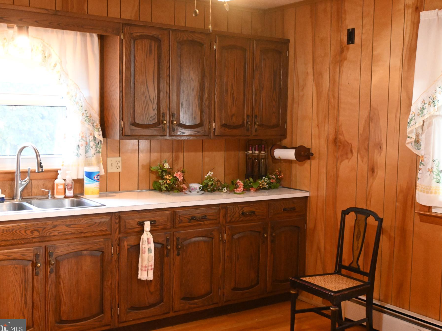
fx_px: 549
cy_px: 168
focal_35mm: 43
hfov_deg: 43.9
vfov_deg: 33.6
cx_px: 225
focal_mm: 26
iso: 6400
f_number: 4.5
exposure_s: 1/40
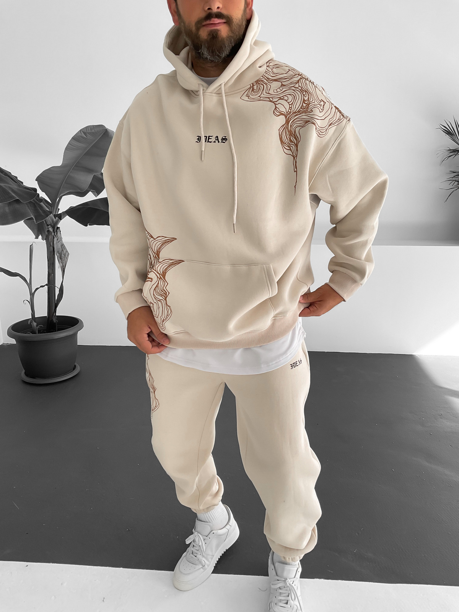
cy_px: 306
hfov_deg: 48.2
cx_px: 230
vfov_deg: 61.7
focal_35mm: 29
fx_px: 513
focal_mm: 3
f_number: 1.8
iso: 16
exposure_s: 1/200
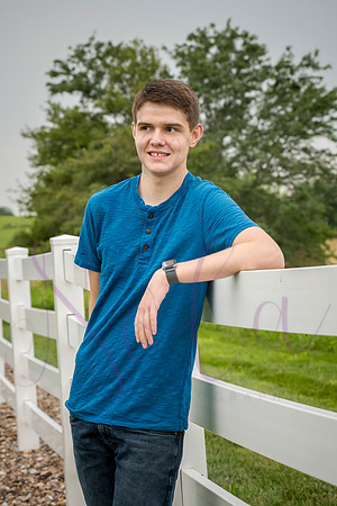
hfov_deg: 14.9
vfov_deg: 22.1
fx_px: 1292
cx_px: 168
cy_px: 253
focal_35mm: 92
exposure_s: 1/320
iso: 640
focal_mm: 92
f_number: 9
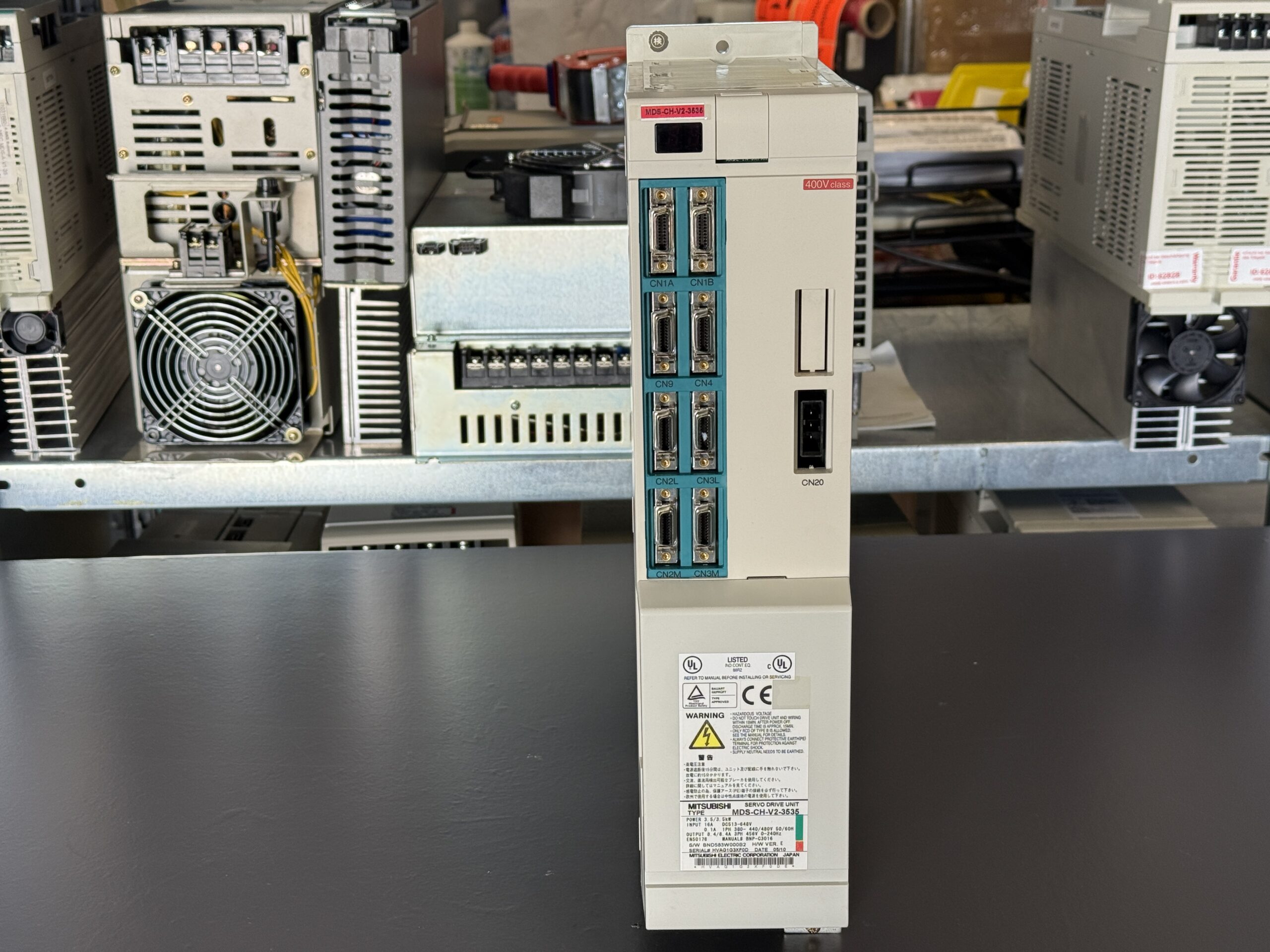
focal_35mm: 48
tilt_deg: -18.5
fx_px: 1761
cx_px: 635
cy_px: 476
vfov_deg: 30.3
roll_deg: +0.3
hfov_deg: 39.7
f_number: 1.78
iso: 50
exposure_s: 1/100
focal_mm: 6.76
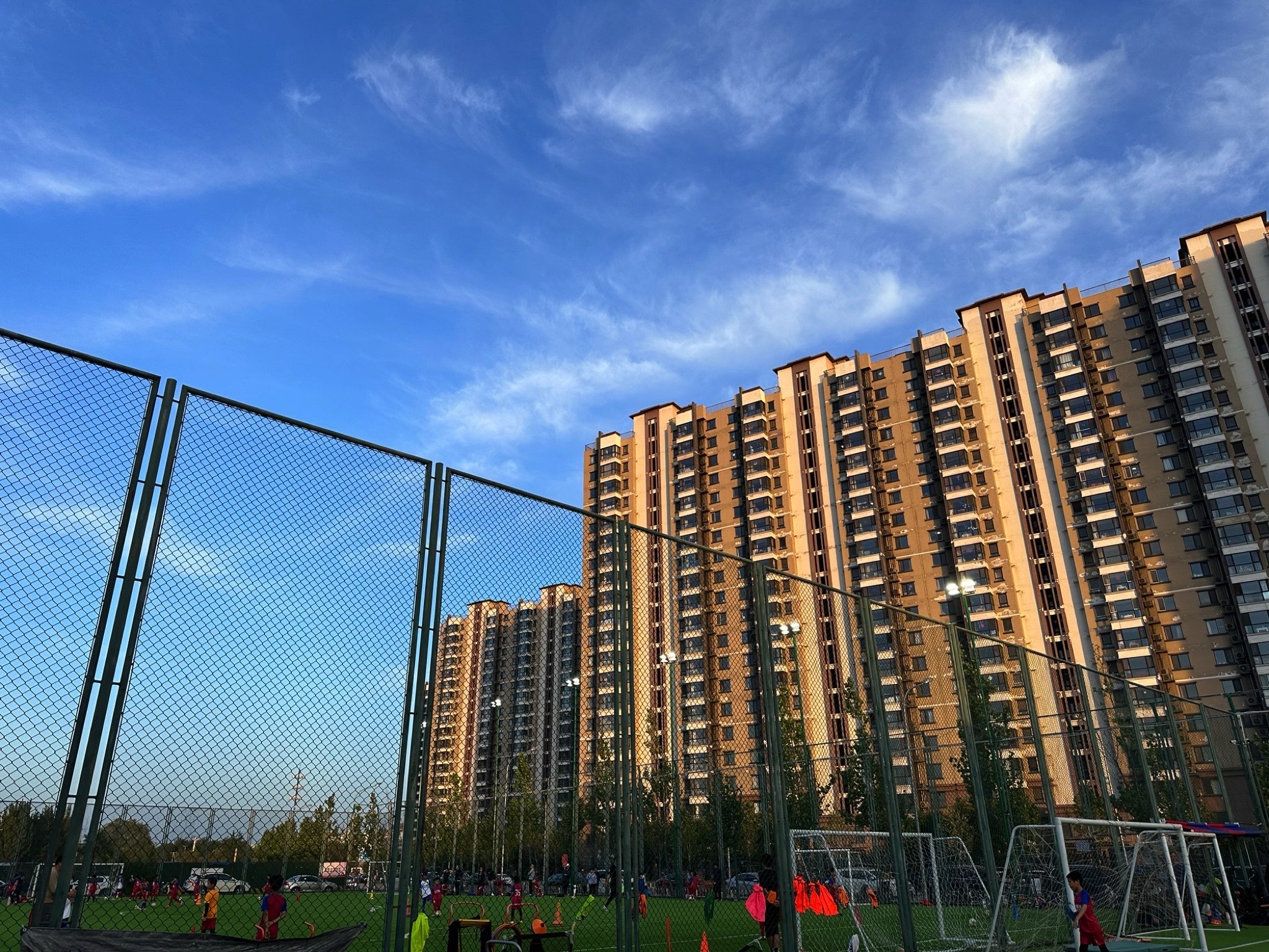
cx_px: 634
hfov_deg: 71.6
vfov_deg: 56.8
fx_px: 880
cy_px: 476
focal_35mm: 24
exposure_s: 1/729
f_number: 1.78
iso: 80
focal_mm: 6.86
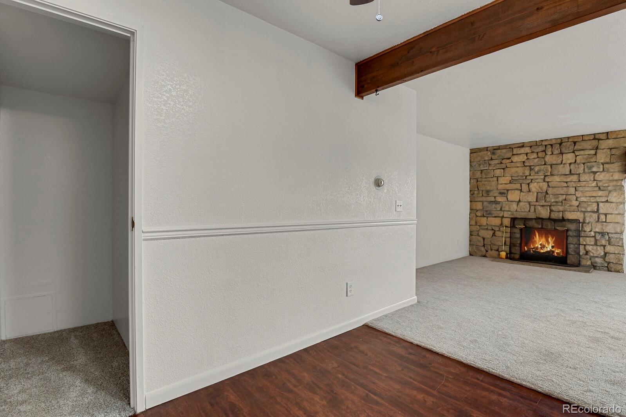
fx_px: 296
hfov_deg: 93.3
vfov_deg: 70.4
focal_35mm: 17
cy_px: 208
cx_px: 313
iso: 12800
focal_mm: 17
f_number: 8
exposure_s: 1/20
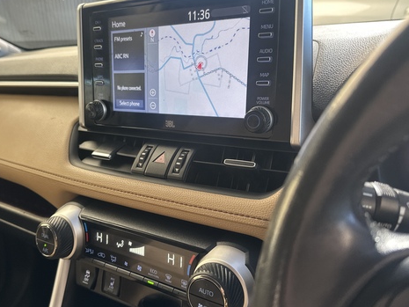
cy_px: 159
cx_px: 156
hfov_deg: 54.8
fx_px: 390
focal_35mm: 33
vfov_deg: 43.0
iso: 100
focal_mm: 6.86
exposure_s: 1/121
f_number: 1.78
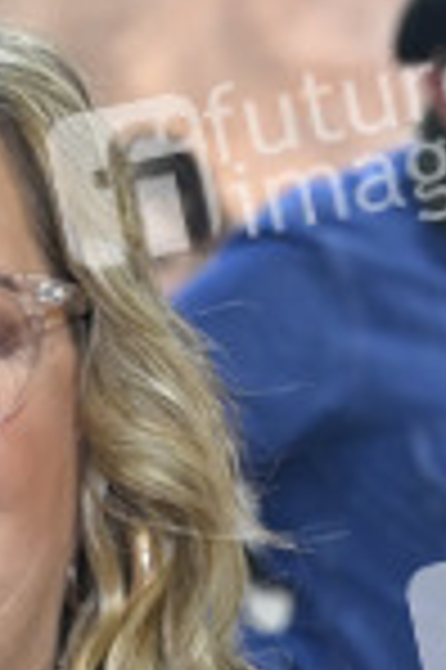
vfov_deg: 16.5
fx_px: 2198
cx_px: -131
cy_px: 836
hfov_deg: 11.3
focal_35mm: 118
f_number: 4
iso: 1000
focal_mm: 44
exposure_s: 1/200
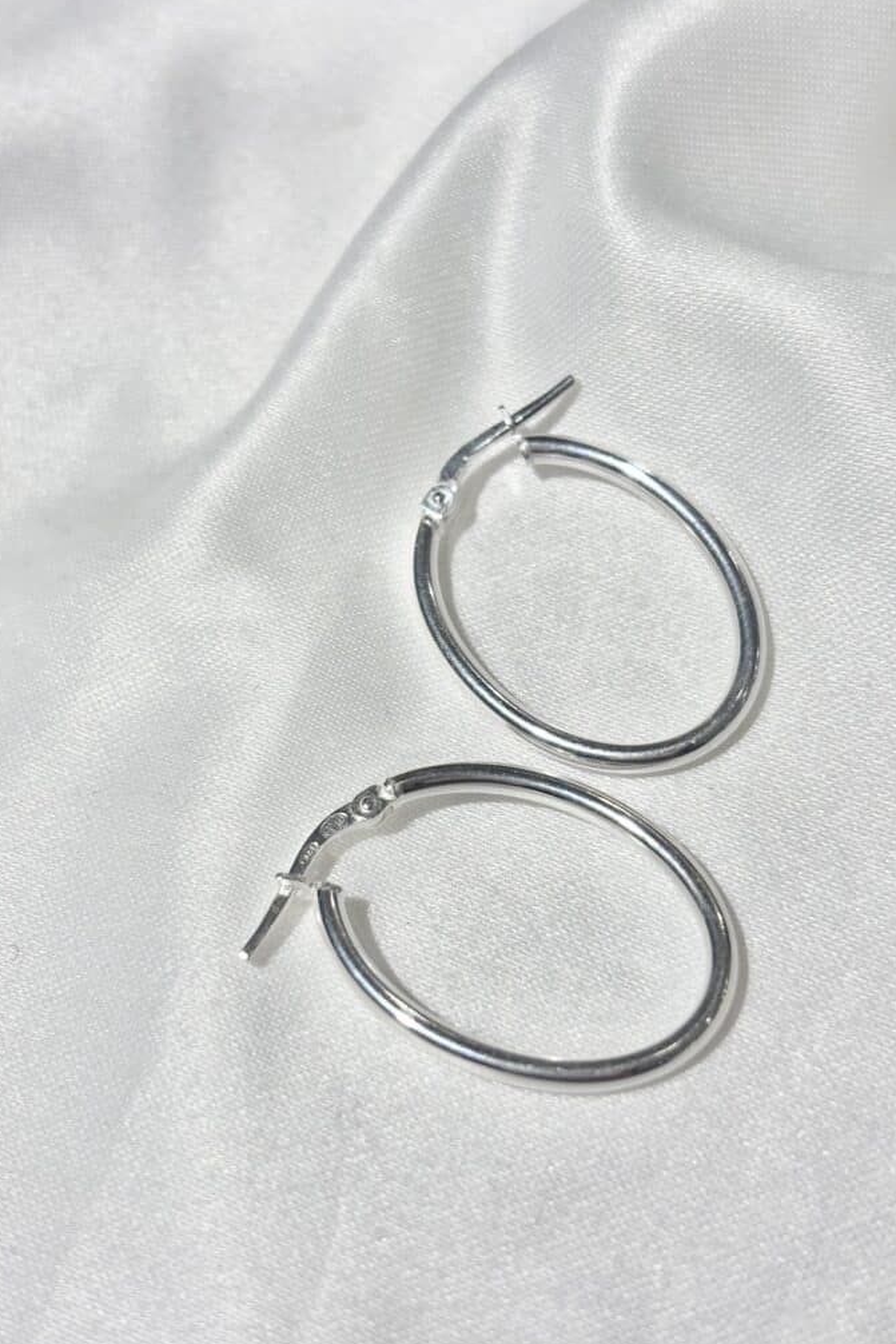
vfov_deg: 36.3
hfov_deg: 24.6
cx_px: 418
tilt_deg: -51.2
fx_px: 2054
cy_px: 669
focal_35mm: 55
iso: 32
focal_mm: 5.96
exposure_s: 1/426
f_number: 1.6
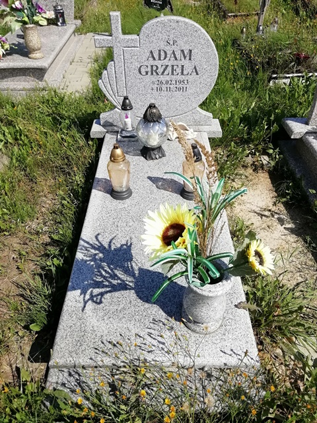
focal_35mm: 26
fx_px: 317
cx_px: 158
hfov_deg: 53.1
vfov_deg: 67.3
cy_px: 212
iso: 50
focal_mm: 3.21
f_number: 2.2
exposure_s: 1/1449
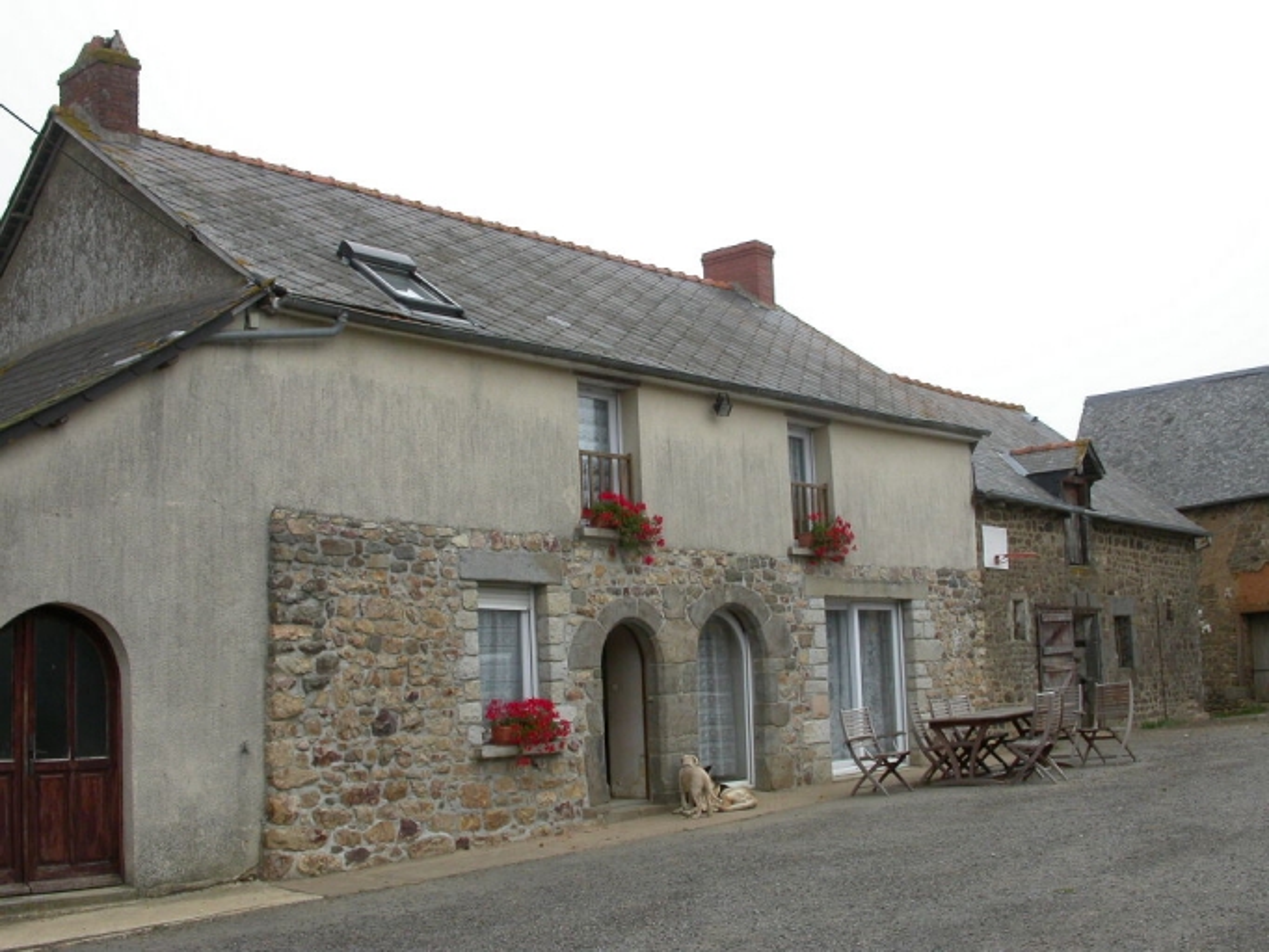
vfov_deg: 37.7
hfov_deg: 49.0
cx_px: 634
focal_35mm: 38
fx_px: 1394
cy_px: 476
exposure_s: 1/197
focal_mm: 7.85
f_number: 6
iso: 100
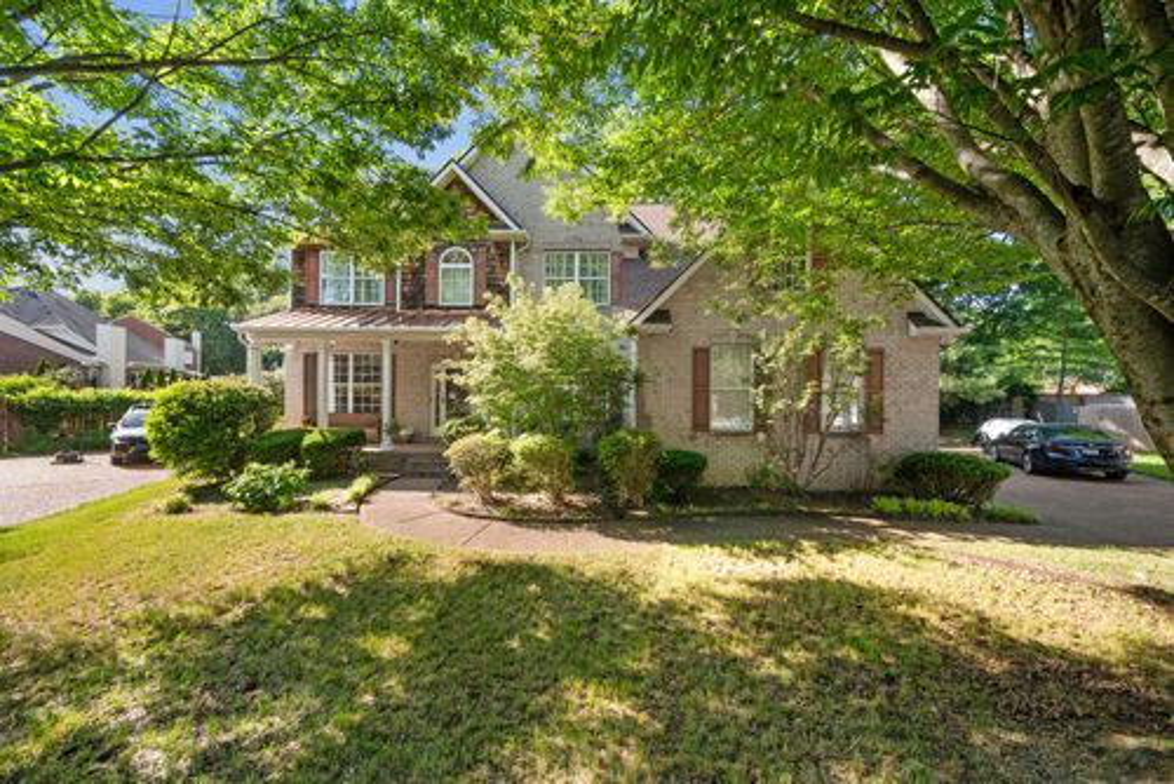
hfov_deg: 108.3
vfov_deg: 85.5
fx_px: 424
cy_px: 392
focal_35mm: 13
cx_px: 587
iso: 250
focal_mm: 13
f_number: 9
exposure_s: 1/60
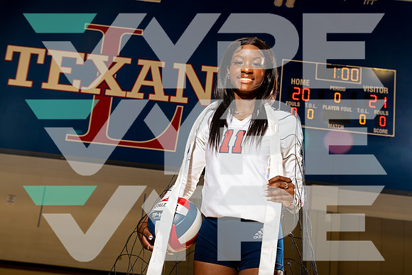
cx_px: 206
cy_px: 138
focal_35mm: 43
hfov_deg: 45.4
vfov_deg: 31.2
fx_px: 492
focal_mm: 43
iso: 250
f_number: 5.6
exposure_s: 1/250
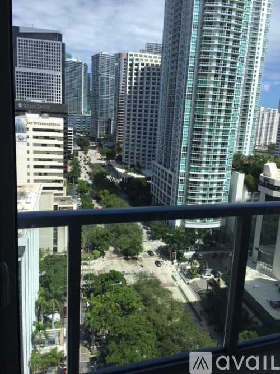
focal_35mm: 29
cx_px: 140
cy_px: 187
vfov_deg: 61.7
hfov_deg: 48.2
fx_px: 313
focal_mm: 4.15
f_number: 2.2
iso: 25
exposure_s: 1/855
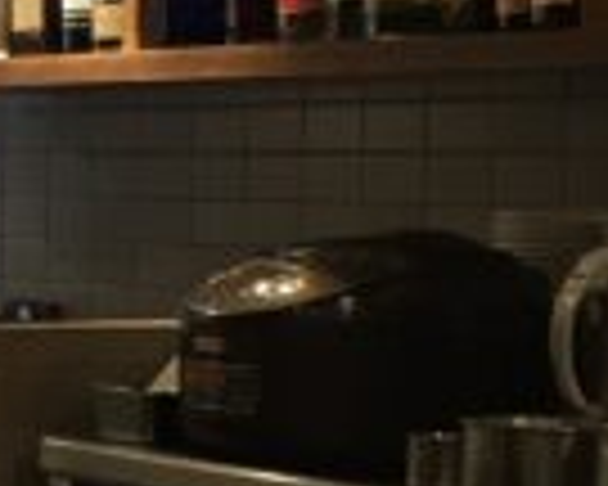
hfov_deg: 10.5
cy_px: 207
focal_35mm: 161
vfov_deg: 9.6
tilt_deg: -1.5
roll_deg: -0.2
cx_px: -784
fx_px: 2897
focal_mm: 4.15
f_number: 2.2
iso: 80
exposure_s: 1/30
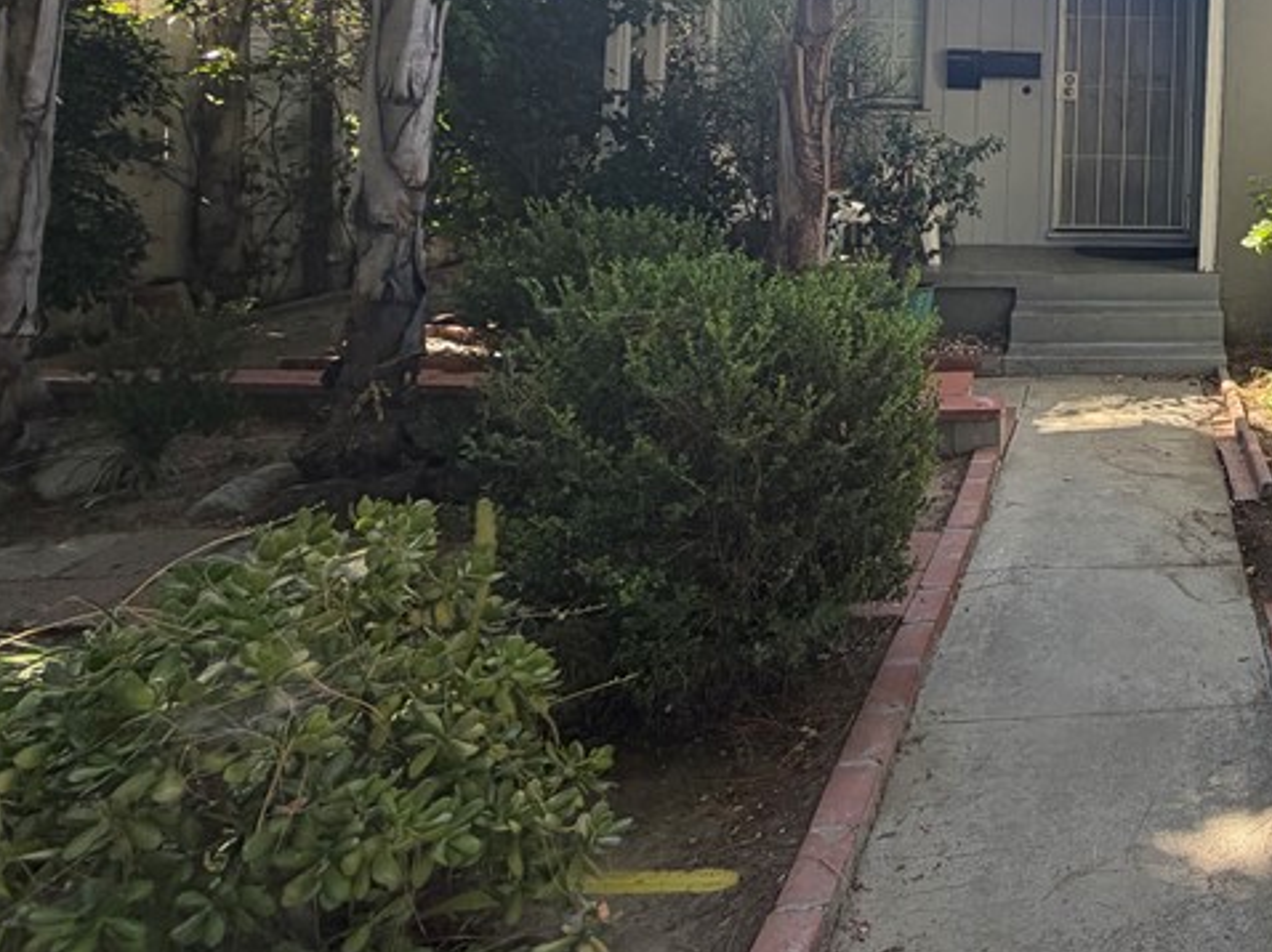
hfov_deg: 48.6
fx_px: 1102
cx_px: 1288
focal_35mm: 30
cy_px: 109
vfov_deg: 43.1
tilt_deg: +0.8
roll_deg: -1.7
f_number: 2.2
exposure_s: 1/151
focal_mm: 2.22
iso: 50
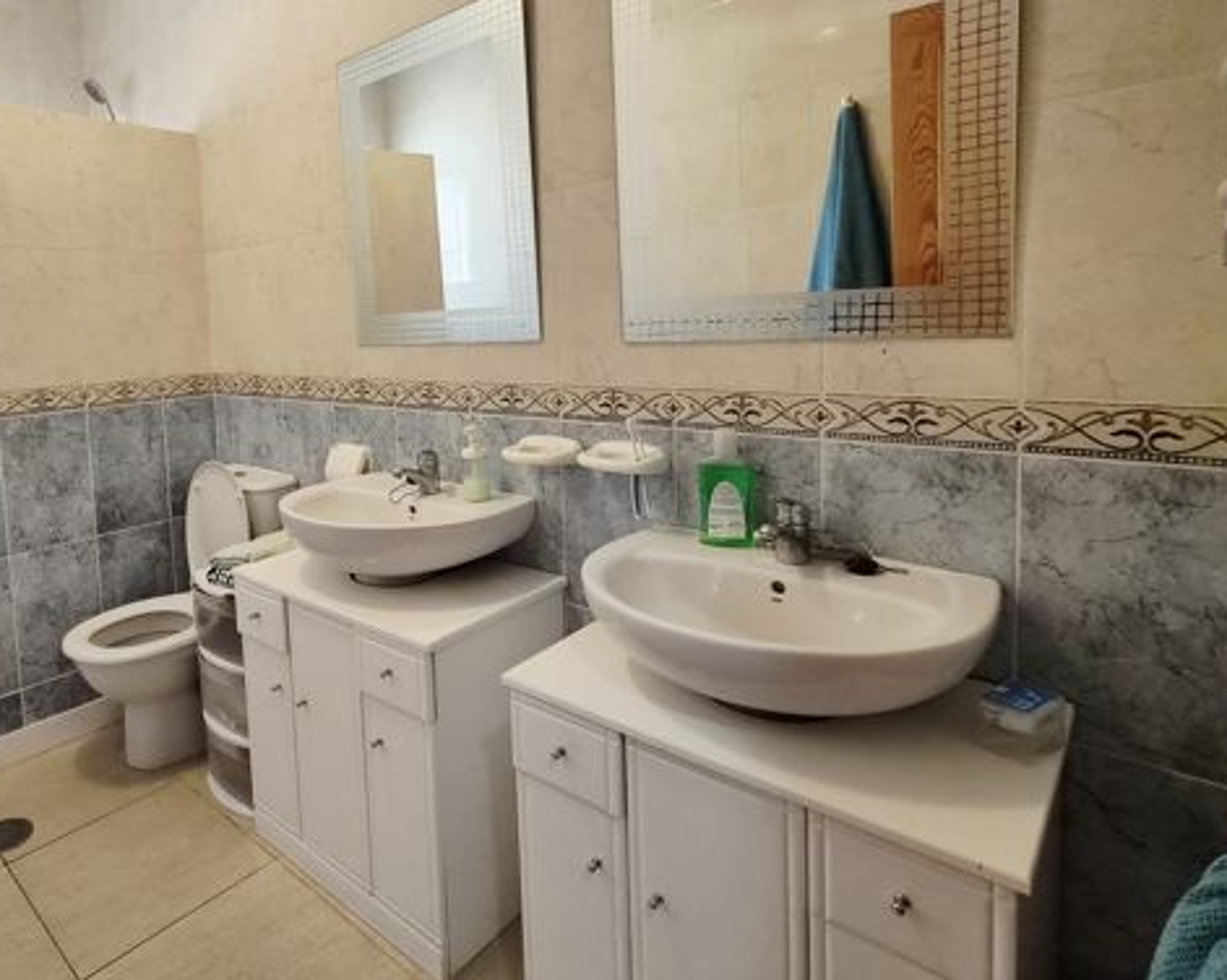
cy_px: 375
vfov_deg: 69.8
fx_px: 689
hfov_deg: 79.8
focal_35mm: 19
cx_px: 382
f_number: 2.2
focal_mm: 2.2
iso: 250
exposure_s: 1/100
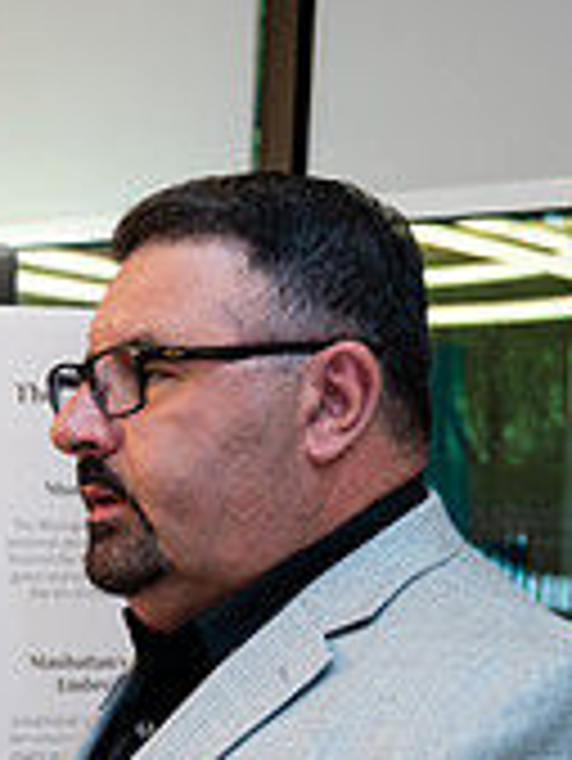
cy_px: 834
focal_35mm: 112
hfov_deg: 11.7
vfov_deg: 17.0
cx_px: -603
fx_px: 2464
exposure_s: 1/160
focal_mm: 32.5
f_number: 4
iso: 400
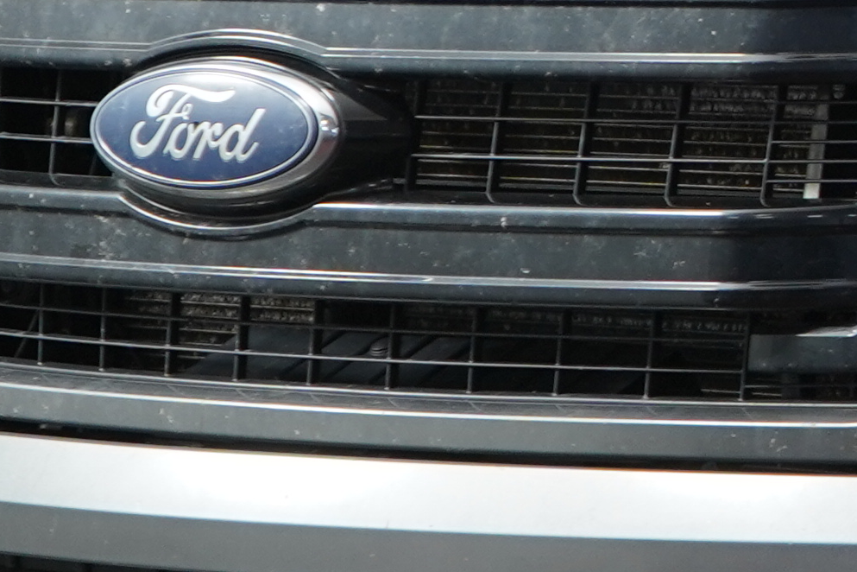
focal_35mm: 272
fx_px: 6475
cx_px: 1881
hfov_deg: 7.2
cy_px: -42
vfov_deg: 5.0
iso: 640
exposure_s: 1/160
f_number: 4.5
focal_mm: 45
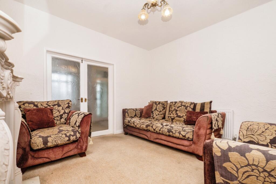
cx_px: 138
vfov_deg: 77.3
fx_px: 115
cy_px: 92
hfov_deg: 100.4
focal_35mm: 15
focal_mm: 10
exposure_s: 1/200
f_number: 7.1
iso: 800
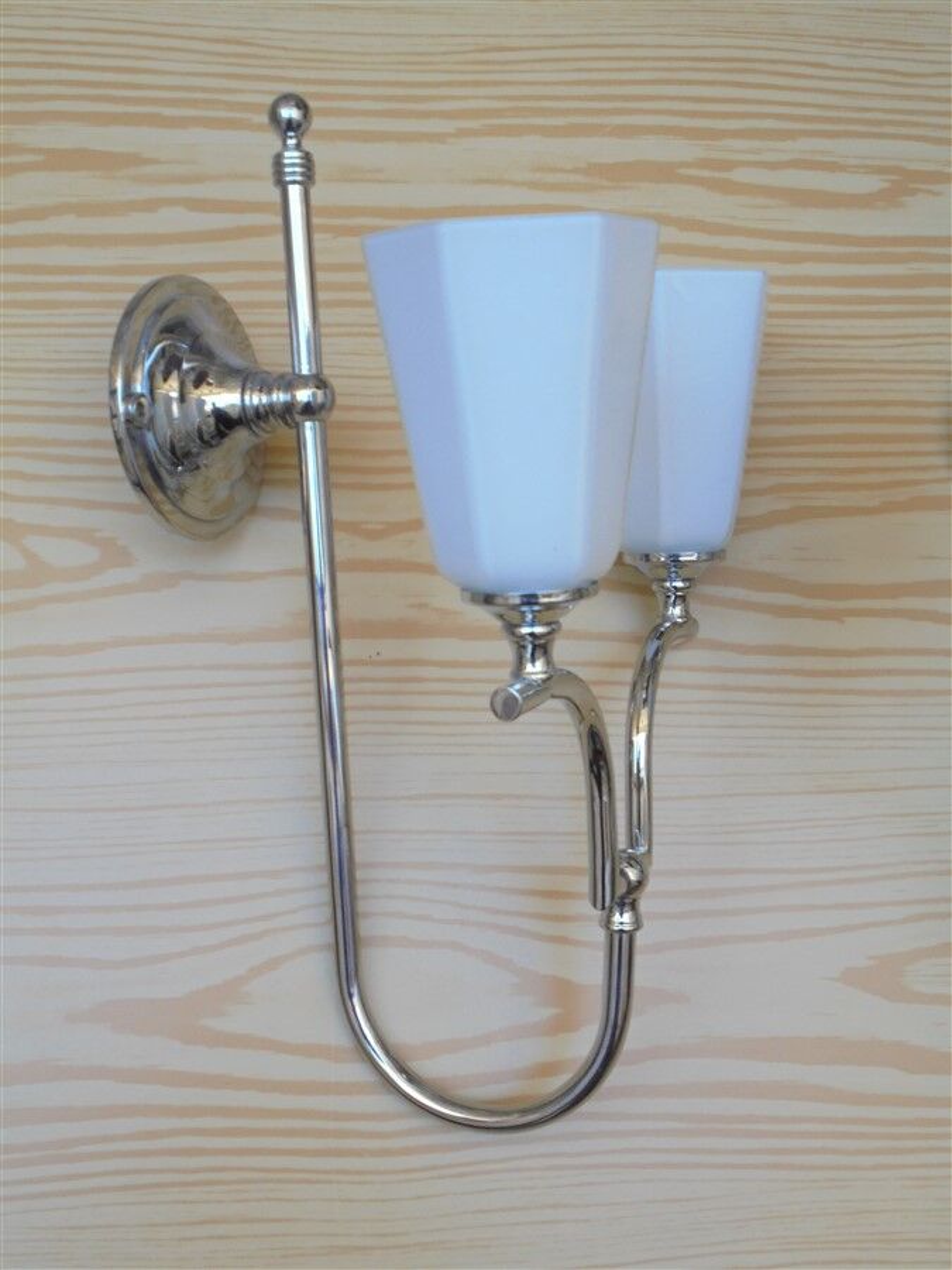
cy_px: 635
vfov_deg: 43.9
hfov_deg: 33.6
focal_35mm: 43
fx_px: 1577
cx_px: 476
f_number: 4.5
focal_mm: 7.8
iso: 160
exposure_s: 1/30
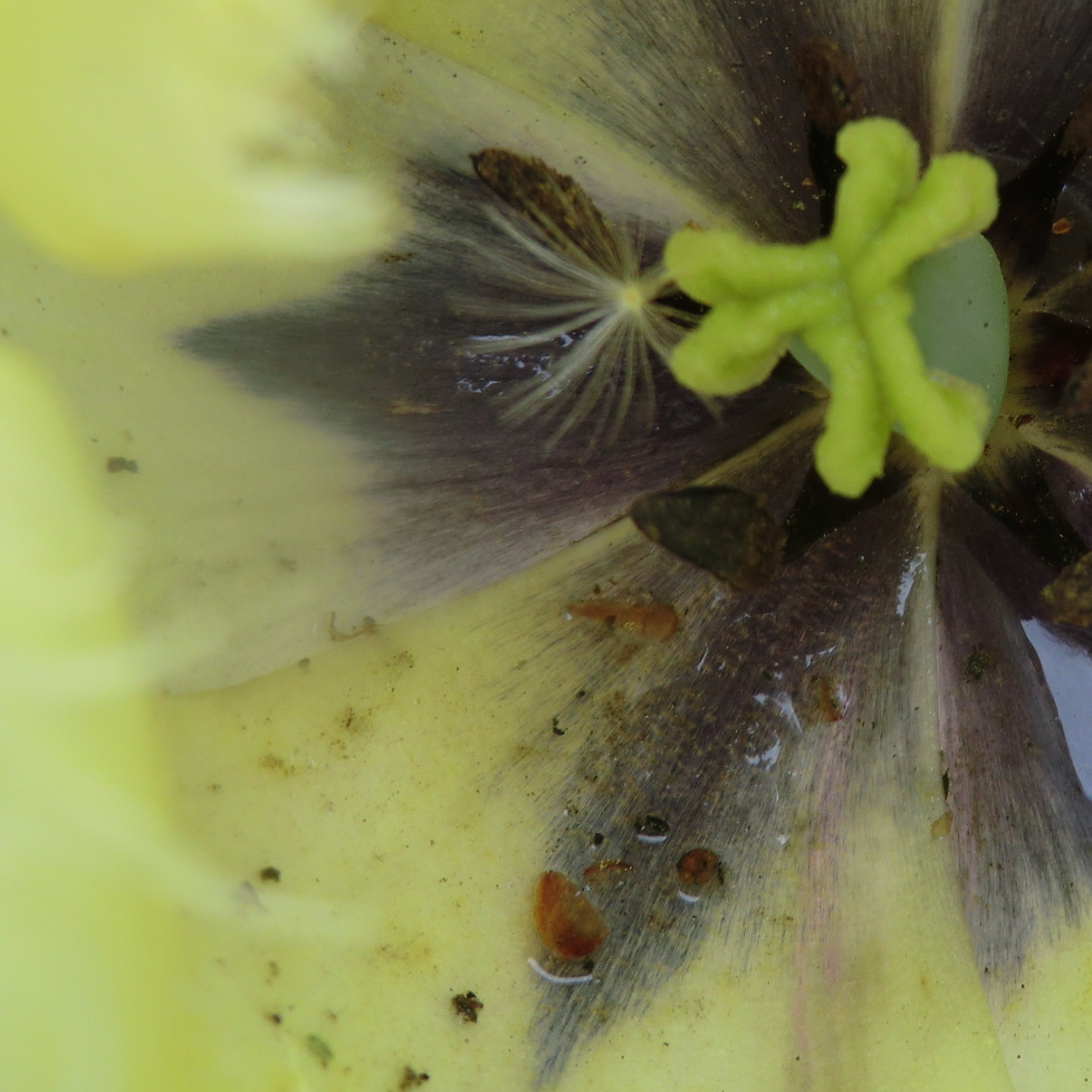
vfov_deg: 23.1
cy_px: 276
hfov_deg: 22.7
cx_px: 1029
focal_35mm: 74
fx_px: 2641
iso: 64
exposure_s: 1/100
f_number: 3.8
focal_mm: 7.1
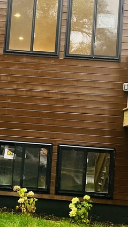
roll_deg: -4.7
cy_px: 103
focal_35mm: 72
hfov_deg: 16.7
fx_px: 435
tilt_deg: +6.2
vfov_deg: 29.3
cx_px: 31
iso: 100
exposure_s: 1/121
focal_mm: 5.1
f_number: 1.6
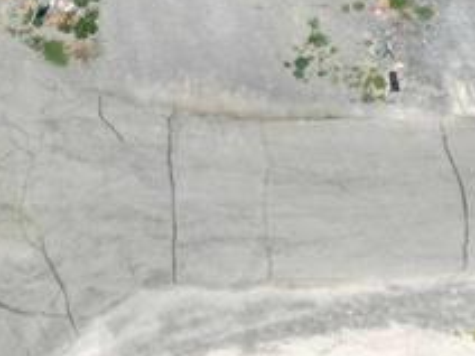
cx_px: 9
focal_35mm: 116
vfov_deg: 12.4
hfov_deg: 16.6
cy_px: -101
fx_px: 1592
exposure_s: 1/2500
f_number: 1.7
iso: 110
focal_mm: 6.72
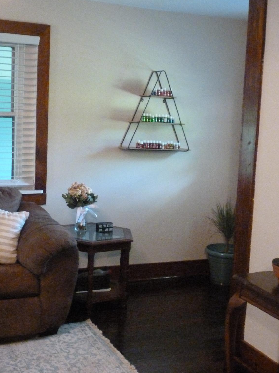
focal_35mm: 51
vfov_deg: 37.5
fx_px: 548
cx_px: 154
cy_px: 186
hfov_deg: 28.5
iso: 1000
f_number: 3.8
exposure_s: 1/15
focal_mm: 6.8
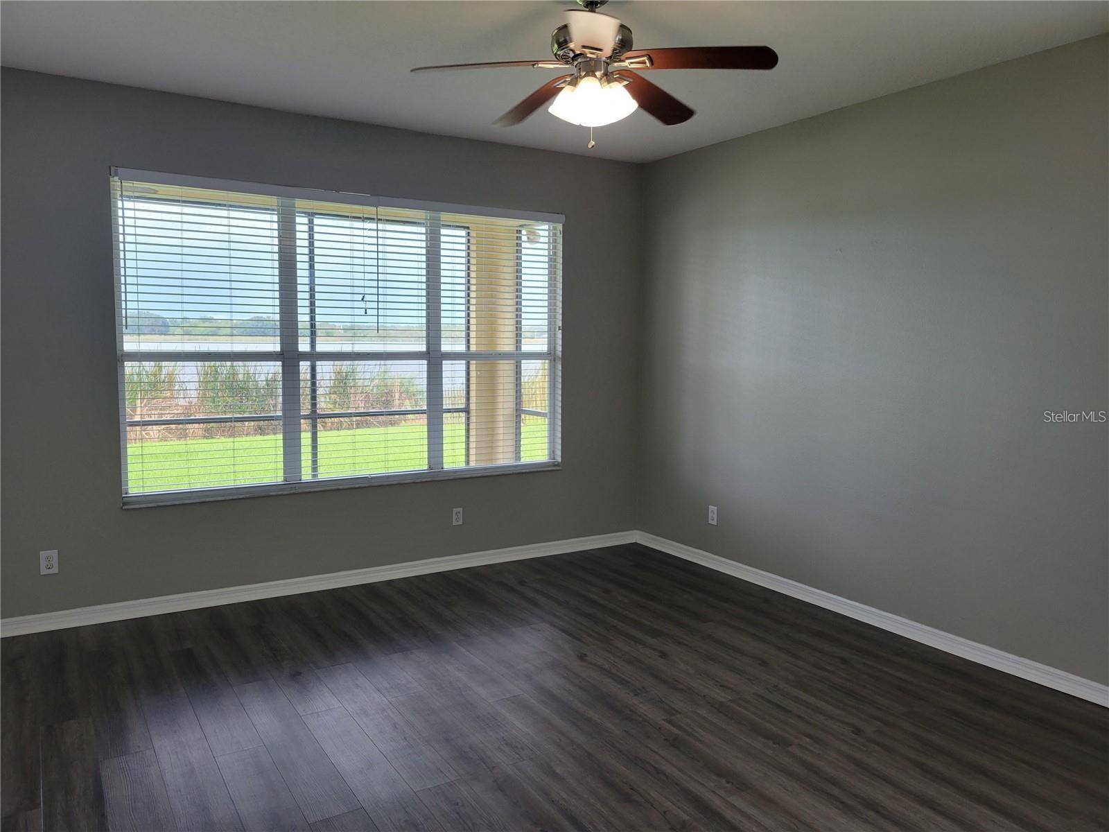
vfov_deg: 53.1
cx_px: 554
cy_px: 416
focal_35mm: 26
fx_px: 833
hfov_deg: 67.3
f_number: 1.8
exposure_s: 1/120
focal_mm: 5.4
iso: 125
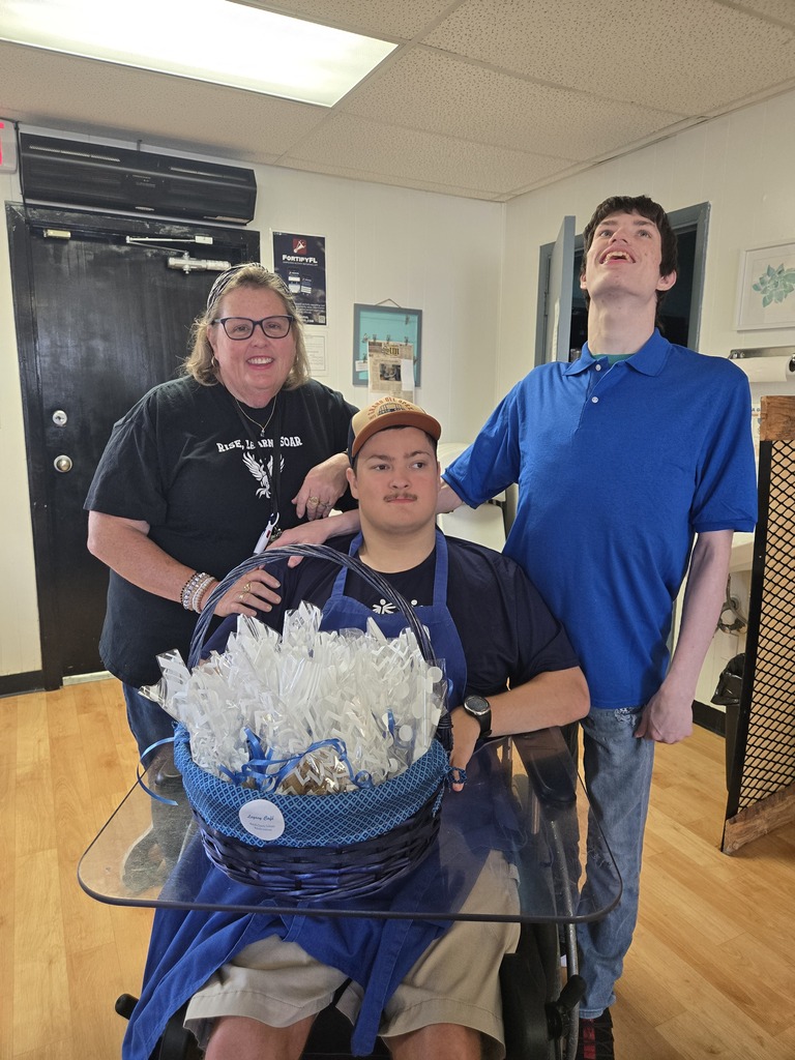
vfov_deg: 73.9
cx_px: 398
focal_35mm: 23
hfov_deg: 58.9
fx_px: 704
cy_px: 530
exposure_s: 1/120
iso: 200
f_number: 1.8
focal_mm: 5.4
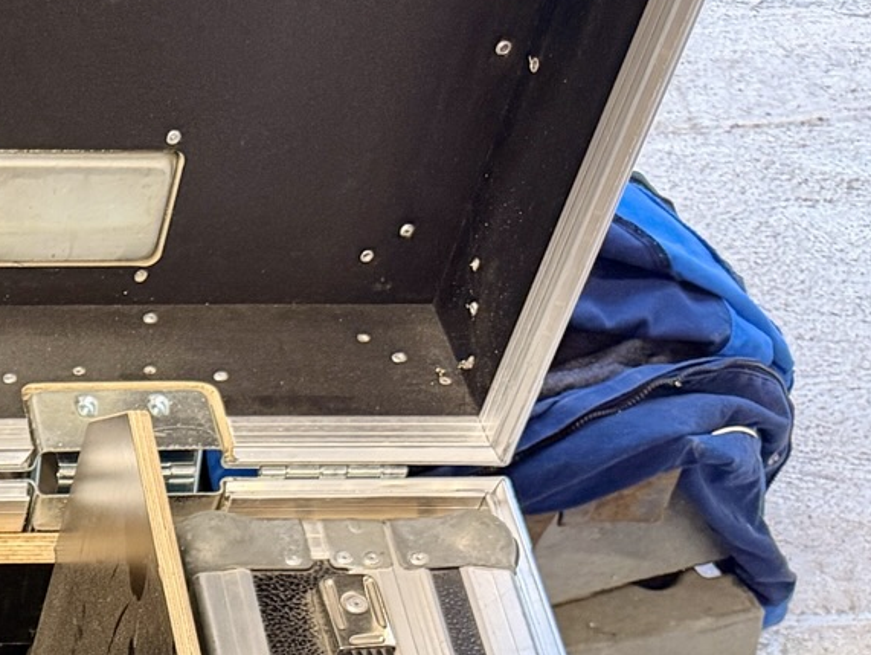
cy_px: 1024
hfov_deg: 20.5
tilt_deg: -58.0
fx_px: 2115
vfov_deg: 15.9
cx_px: -374
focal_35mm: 84
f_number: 1.78
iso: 320
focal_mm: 6.76
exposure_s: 1/50
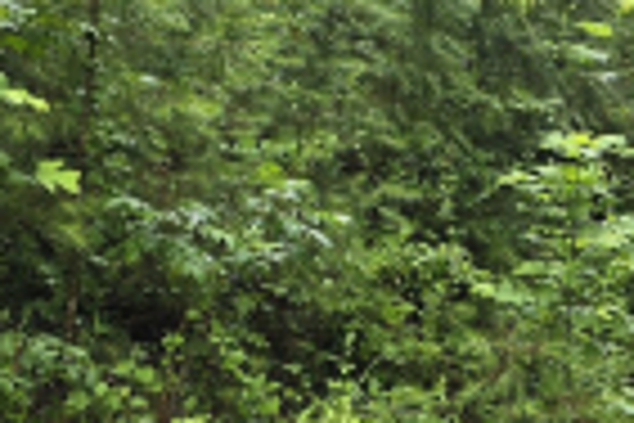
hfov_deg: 17.1
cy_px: 626
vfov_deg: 11.6
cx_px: 803
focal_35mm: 113
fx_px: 1990
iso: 32
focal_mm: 6.3
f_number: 1.7
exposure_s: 1/180
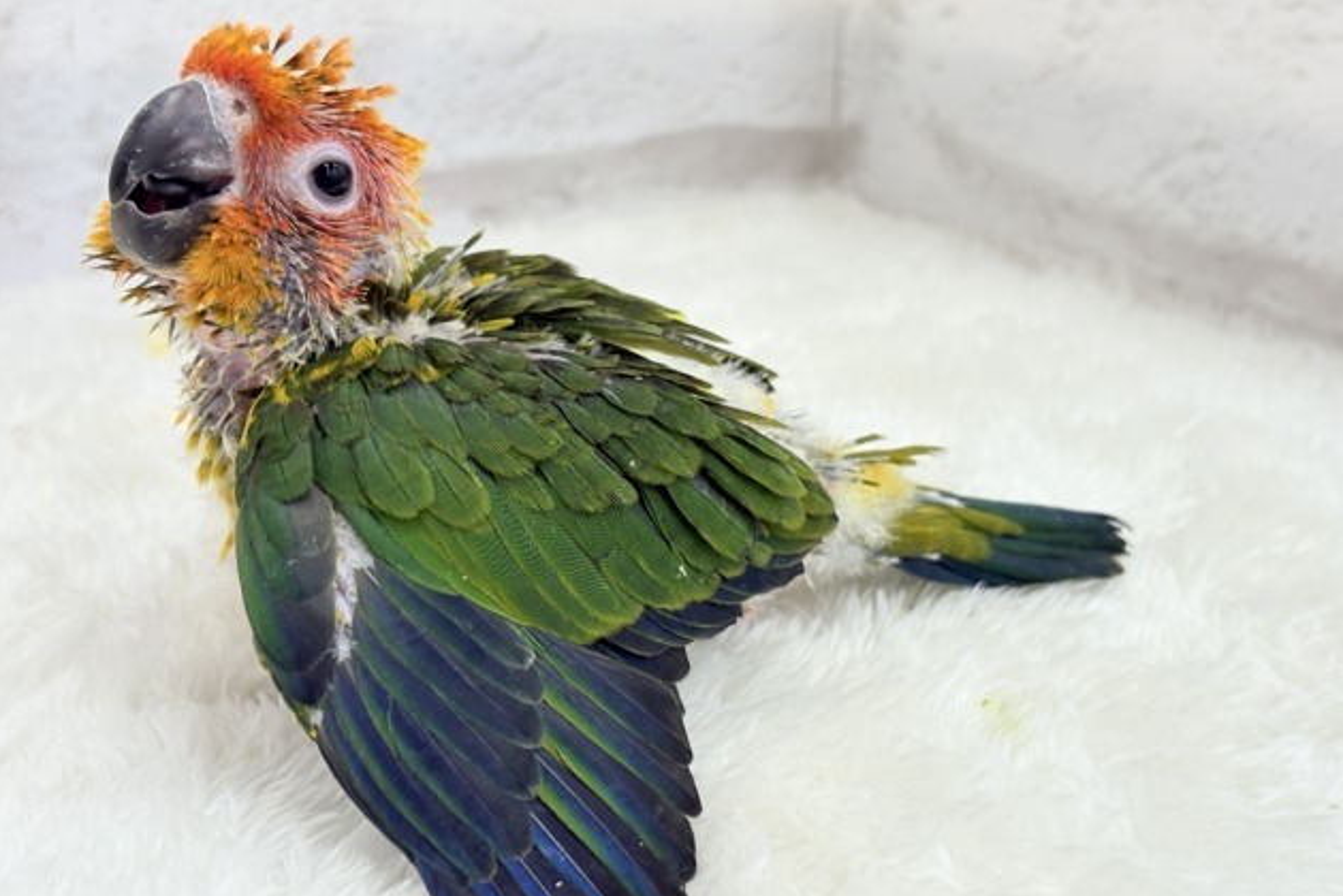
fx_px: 2053
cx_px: 677
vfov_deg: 24.6
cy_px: 474
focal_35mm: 55
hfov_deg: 36.2
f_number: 1.6
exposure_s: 1/100
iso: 100
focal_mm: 5.96
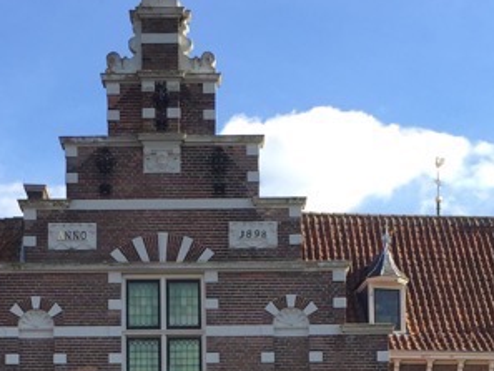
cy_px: 522
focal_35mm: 100
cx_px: 213
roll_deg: -0.6
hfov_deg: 19.6
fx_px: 1428
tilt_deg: +6.3
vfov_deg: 14.0
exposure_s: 1/760
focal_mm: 4.15
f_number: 2.2
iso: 32
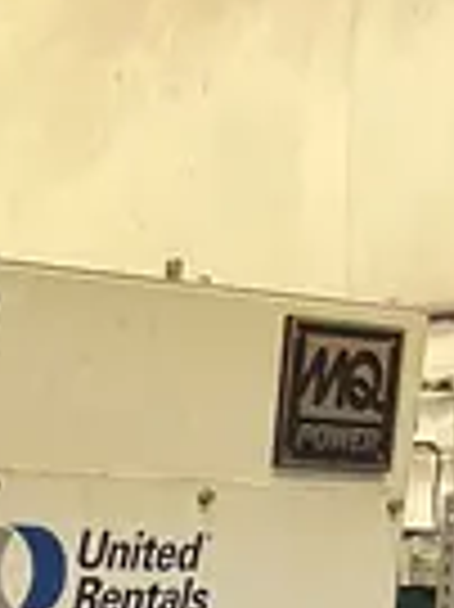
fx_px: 2470
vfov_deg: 12.1
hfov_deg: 10.2
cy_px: 1304
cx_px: -166
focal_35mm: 141
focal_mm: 5.1
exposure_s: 1/60
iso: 250
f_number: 1.6
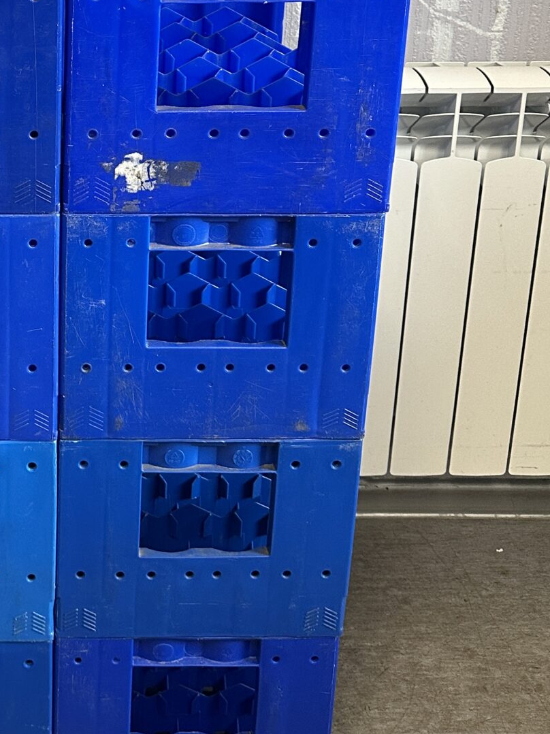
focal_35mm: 57
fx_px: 1208
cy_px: 37
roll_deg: +0.5
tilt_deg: -16.0
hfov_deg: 23.6
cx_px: -93
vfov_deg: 31.7
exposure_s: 1/100
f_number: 1.78
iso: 200
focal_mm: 6.86
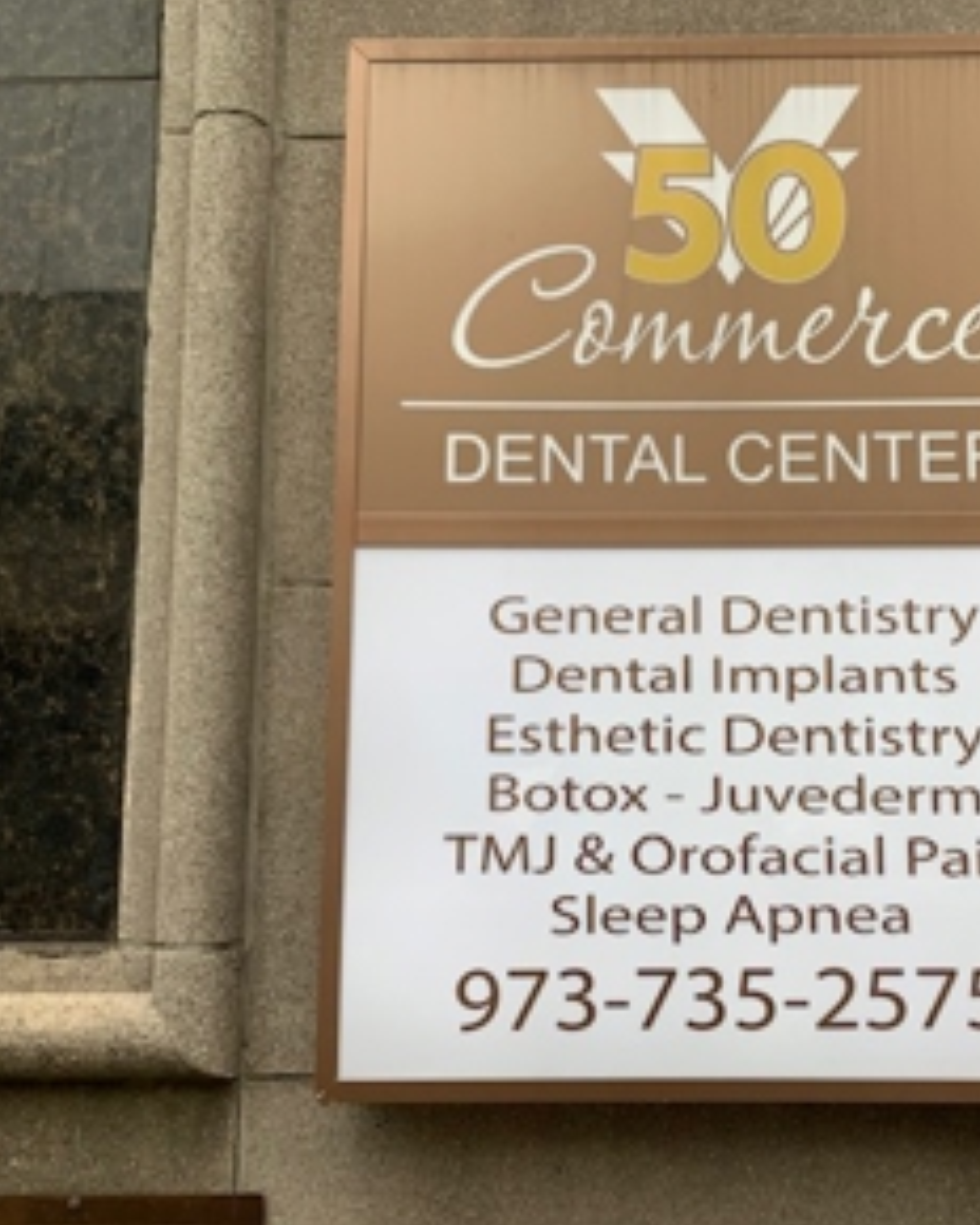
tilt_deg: +8.2
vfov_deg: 51.5
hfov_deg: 41.7
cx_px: 646
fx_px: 1269
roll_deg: -0.6
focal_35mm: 35
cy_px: 625
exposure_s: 1/121
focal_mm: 4.25
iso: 32
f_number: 1.8
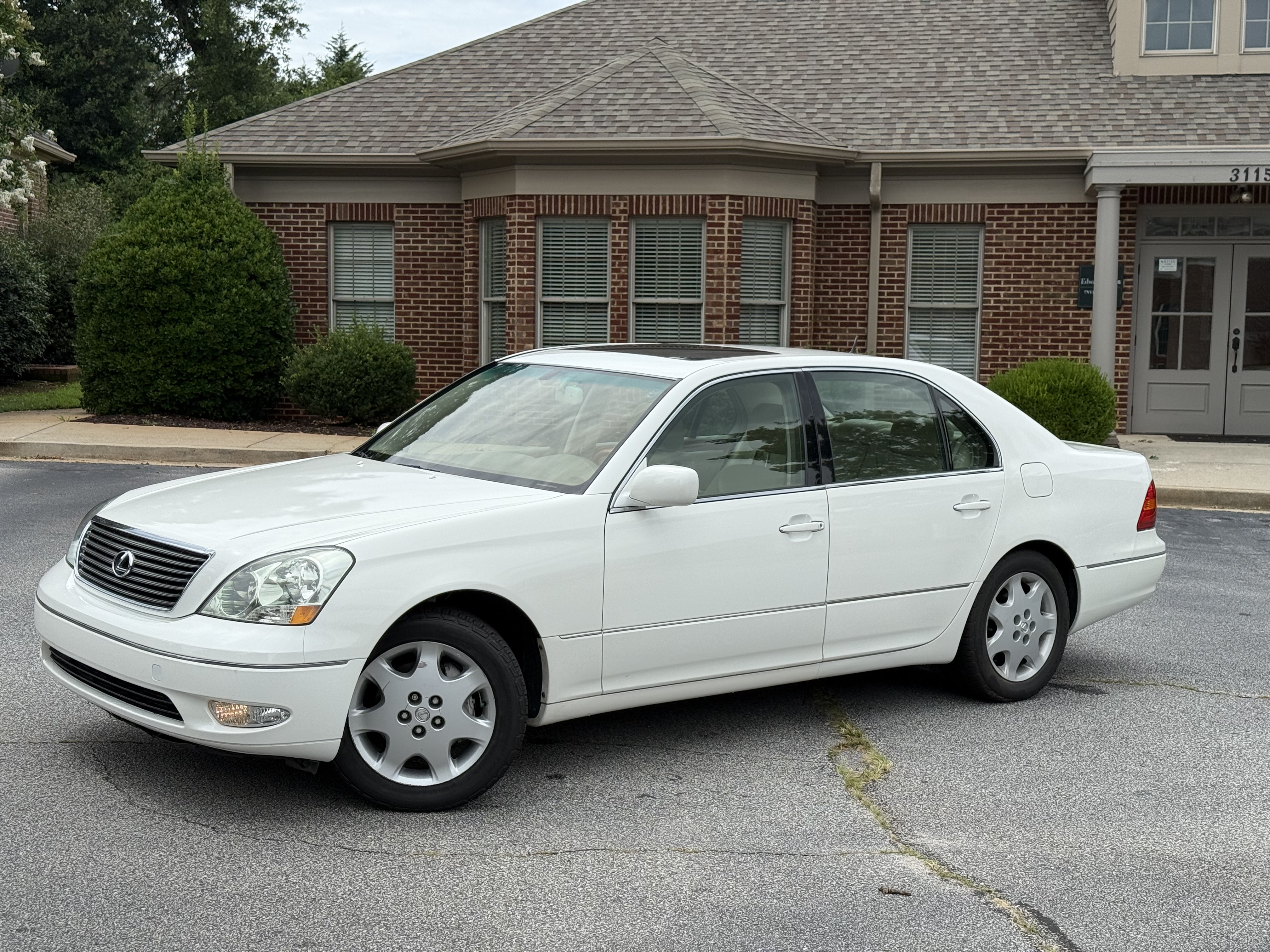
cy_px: 476
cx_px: 635
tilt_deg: -4.6
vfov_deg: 30.3
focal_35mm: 48
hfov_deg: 39.7
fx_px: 1761
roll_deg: -0.4
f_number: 1.78
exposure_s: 1/4878
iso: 64
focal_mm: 6.76
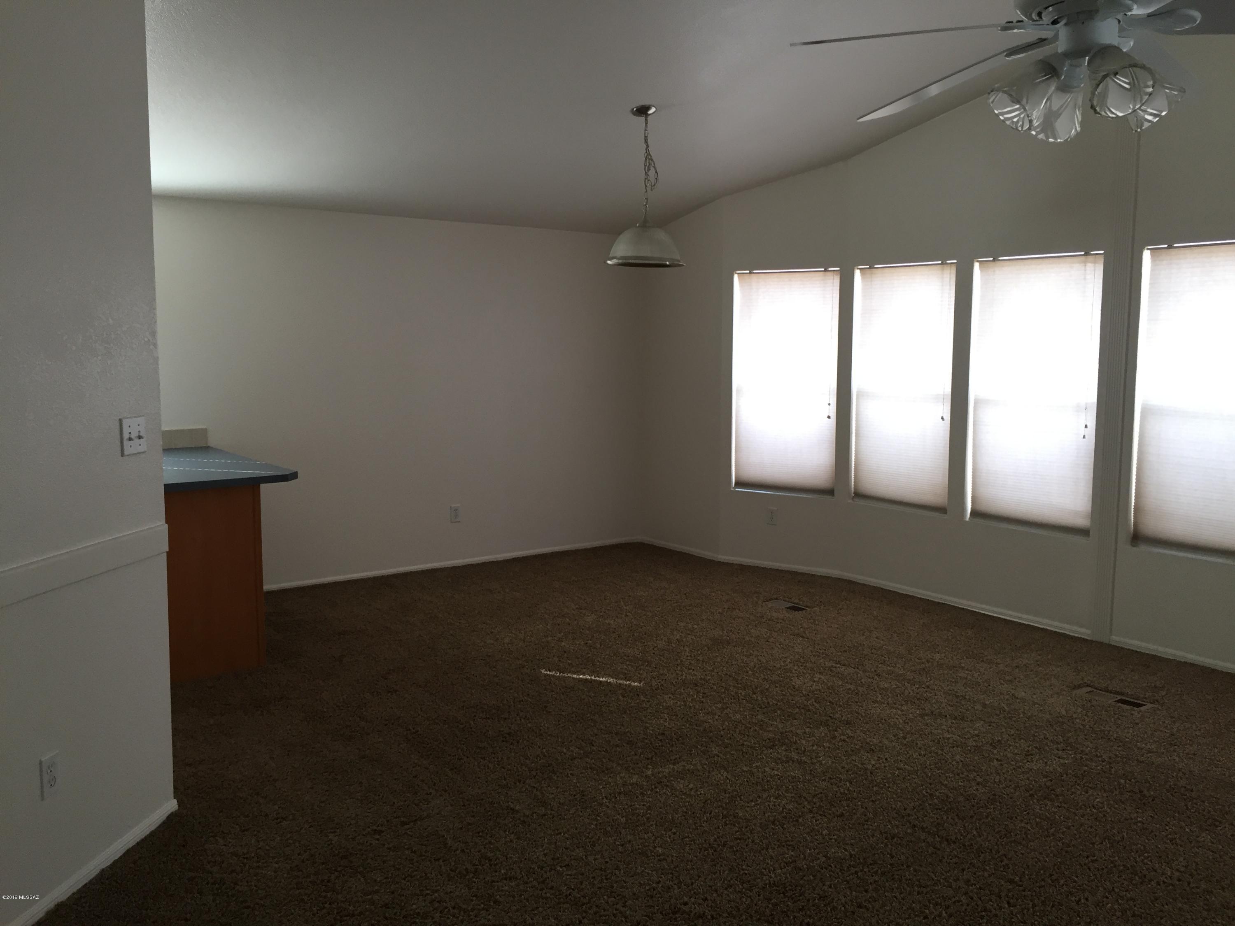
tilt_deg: -6.0
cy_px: 463
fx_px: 1035
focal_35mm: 29
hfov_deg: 61.7
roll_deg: -0.8
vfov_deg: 48.2
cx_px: 618
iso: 32
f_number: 2.2
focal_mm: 4.15
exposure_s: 1/40
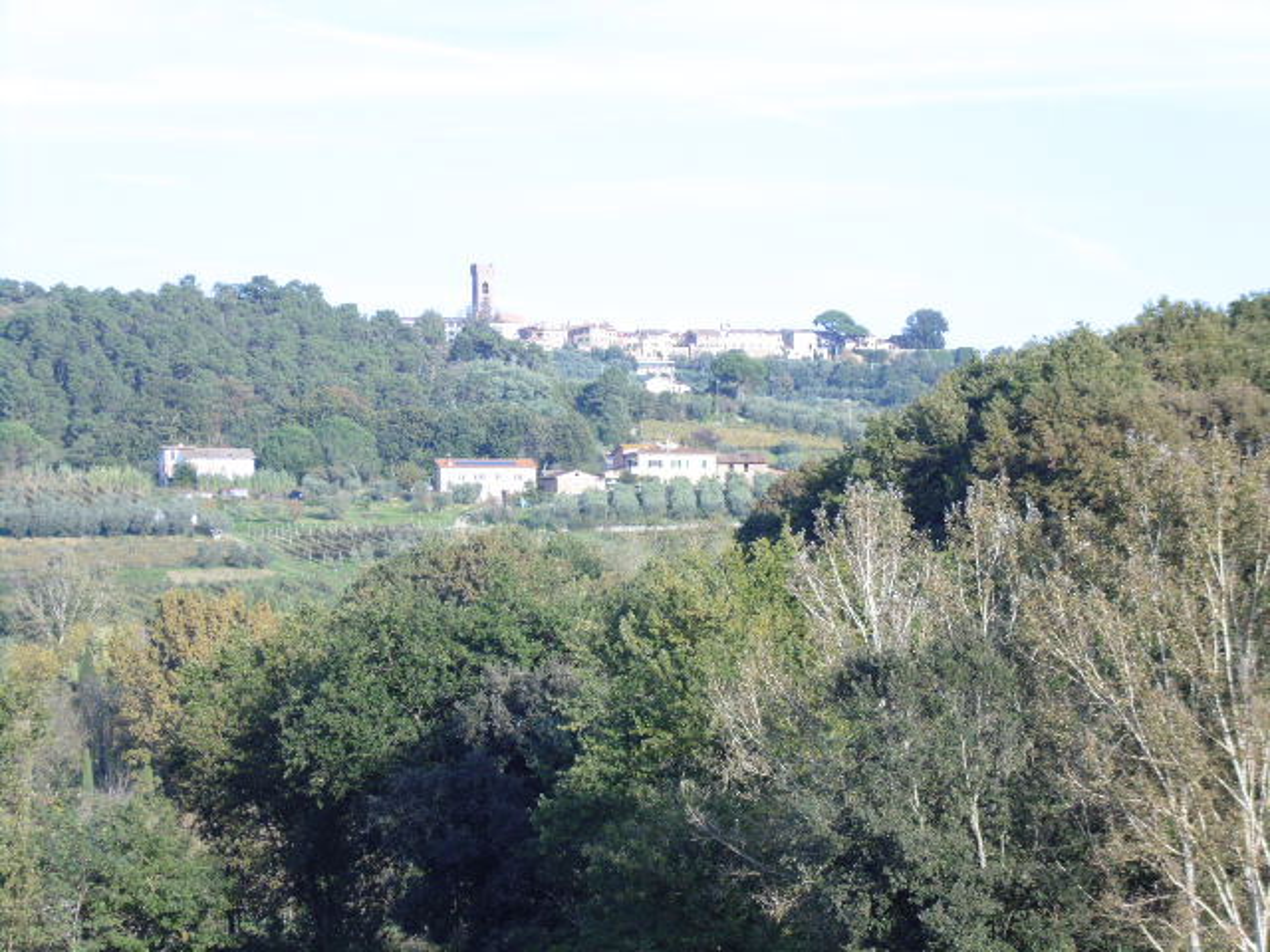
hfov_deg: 13.7
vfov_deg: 10.3
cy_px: 476
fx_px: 5283
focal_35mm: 144
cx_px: 635
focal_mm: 26.3
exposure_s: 1/320
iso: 100
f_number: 5.1
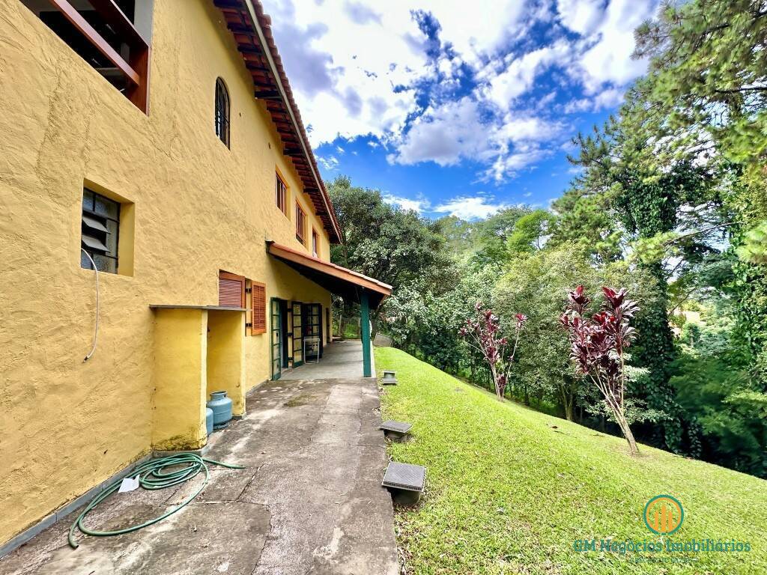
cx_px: 384
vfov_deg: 85.7
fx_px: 310
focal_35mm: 14
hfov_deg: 102.1
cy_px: 288
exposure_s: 1/308
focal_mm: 2.22
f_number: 2.2
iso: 40
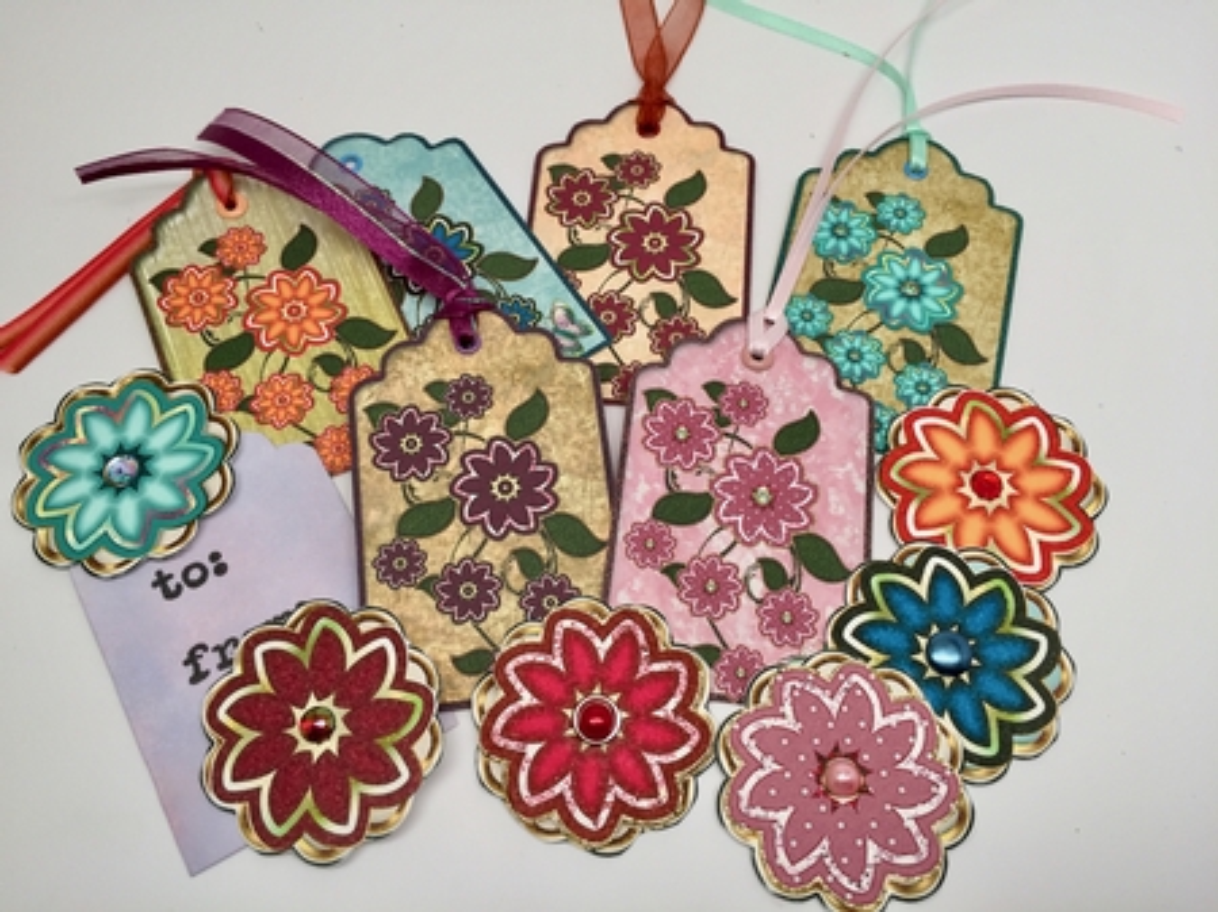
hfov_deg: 61.7
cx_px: 609
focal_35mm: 29
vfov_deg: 48.2
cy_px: 456
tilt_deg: -64.9
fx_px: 1020
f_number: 2.2
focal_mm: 4.15
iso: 32
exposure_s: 1/60
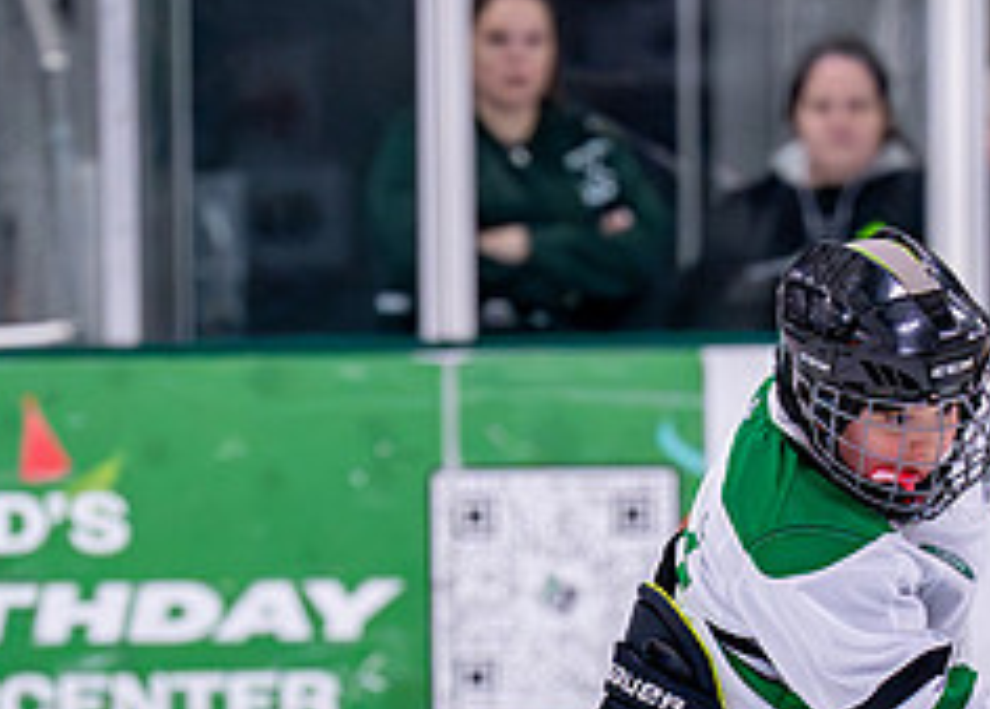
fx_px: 15196
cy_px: 945
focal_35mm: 540
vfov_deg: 2.7
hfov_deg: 3.7
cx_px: 472
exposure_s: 1/1250
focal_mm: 148
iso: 2500
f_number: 2.8
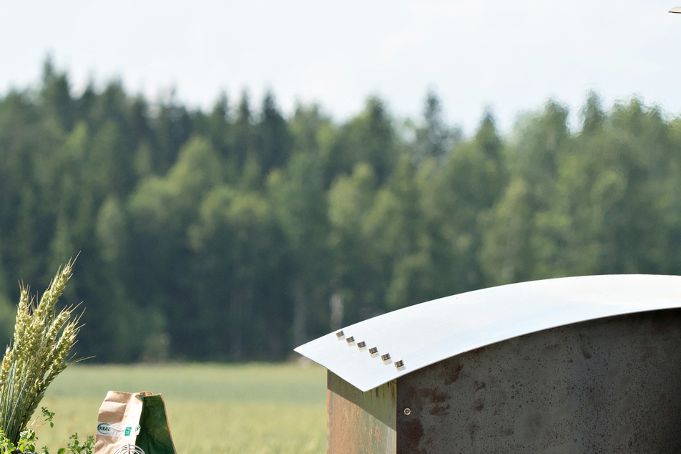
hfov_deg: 7.1
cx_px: 173
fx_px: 5465
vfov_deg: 4.7
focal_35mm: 289
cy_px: 581
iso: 200
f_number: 5.6
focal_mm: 110
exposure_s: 1/640
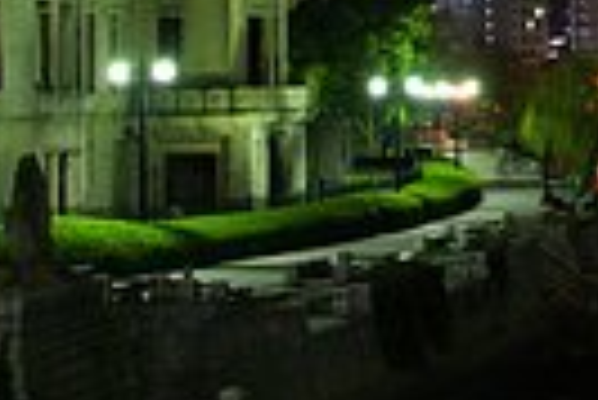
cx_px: 580
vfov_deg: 10.0
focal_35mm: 133
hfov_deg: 15.2
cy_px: -240
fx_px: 2210
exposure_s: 2
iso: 400
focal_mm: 23
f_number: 6.7
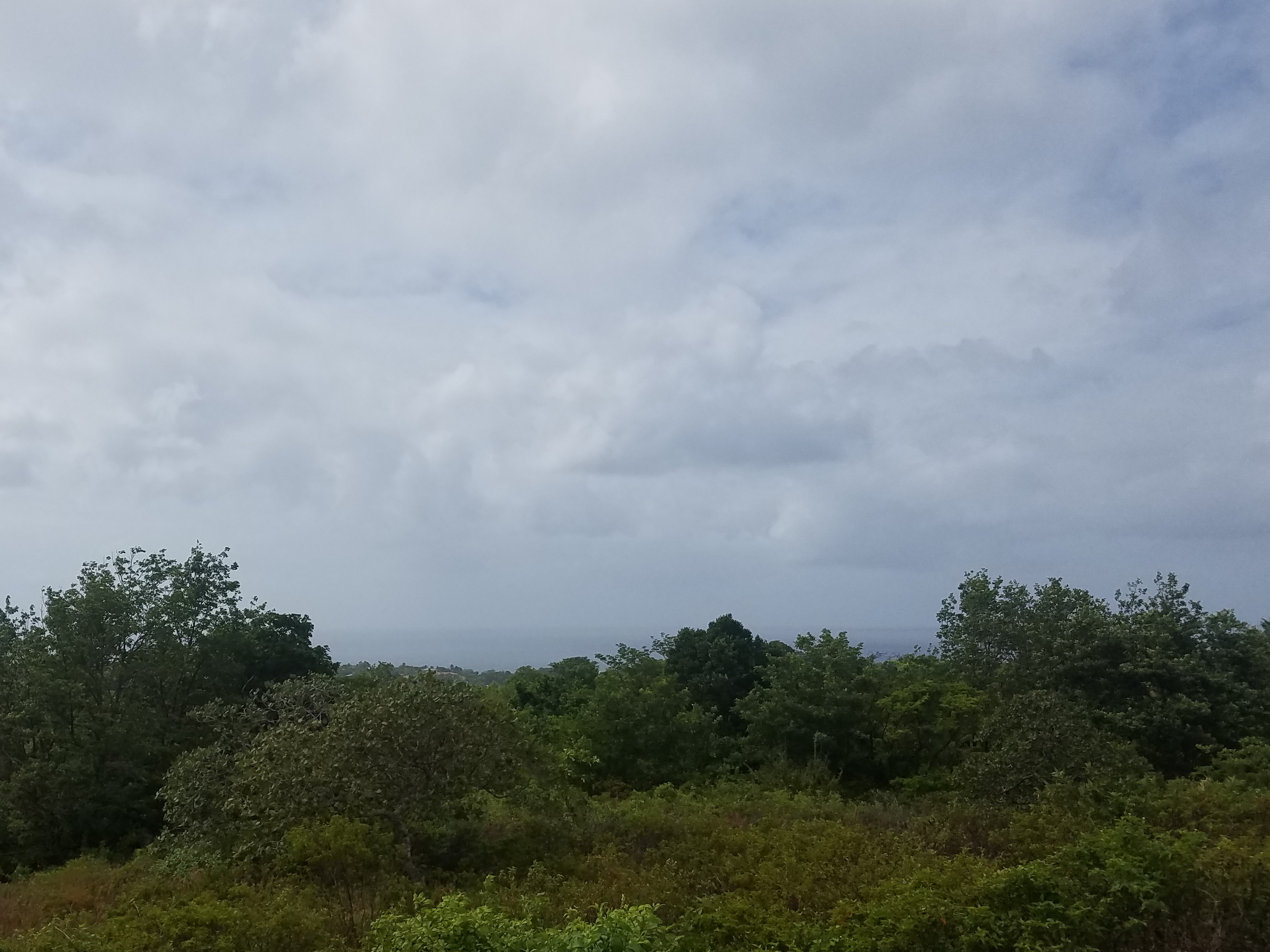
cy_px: 536
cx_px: 409
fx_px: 1394
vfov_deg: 37.7
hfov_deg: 48.0
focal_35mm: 38
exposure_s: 1/8736
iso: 50
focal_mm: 4.2
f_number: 1.7
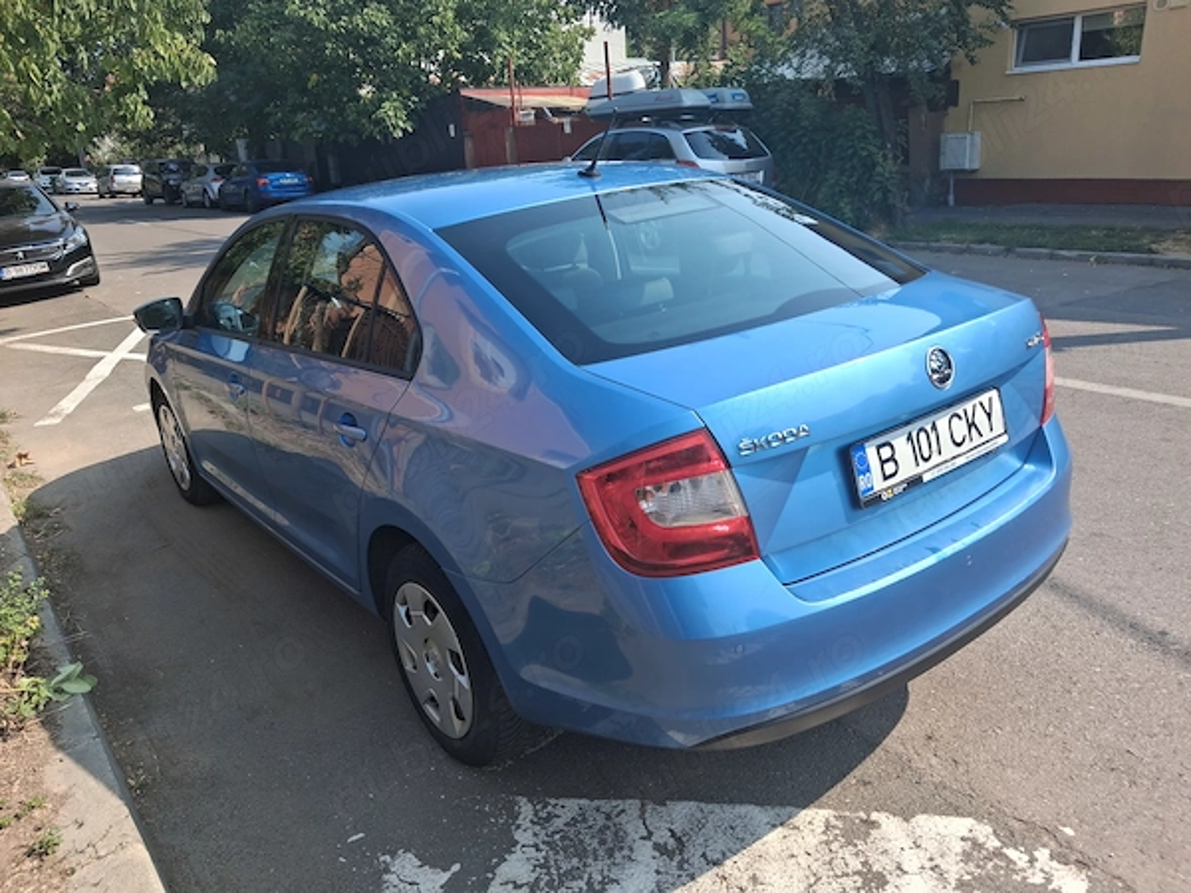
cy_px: 446
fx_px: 929
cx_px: 596
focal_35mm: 27
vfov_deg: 51.4
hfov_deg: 65.3
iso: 25
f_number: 1.8
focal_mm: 4
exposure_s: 1/274
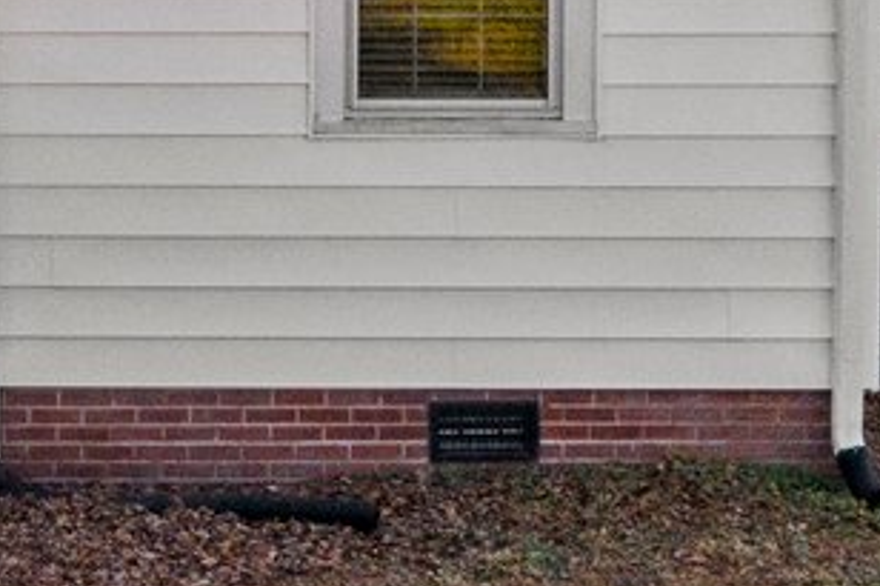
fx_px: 4544
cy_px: -34
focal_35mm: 186
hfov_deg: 10.6
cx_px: -471
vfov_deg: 7.3
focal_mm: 10.26
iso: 100
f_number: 6.3
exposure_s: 1/640
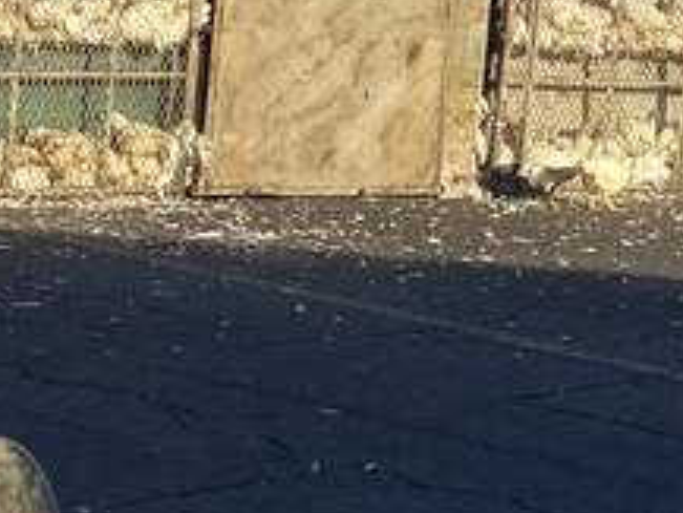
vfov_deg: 9.9
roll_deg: -2.2
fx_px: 2843
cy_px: -315
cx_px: 1495
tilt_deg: +2.9
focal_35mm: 144
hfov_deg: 11.8
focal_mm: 4.25
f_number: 1.8
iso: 32
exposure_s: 1/2463
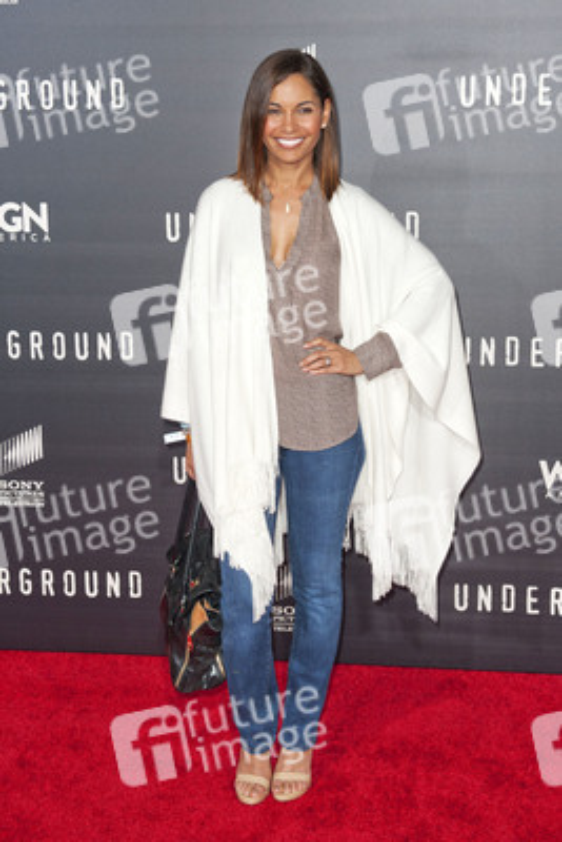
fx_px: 1170
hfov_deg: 27.0
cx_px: 281
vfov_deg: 39.6
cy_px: 421
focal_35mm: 50
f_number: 4.5
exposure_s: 1/400
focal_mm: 50
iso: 800
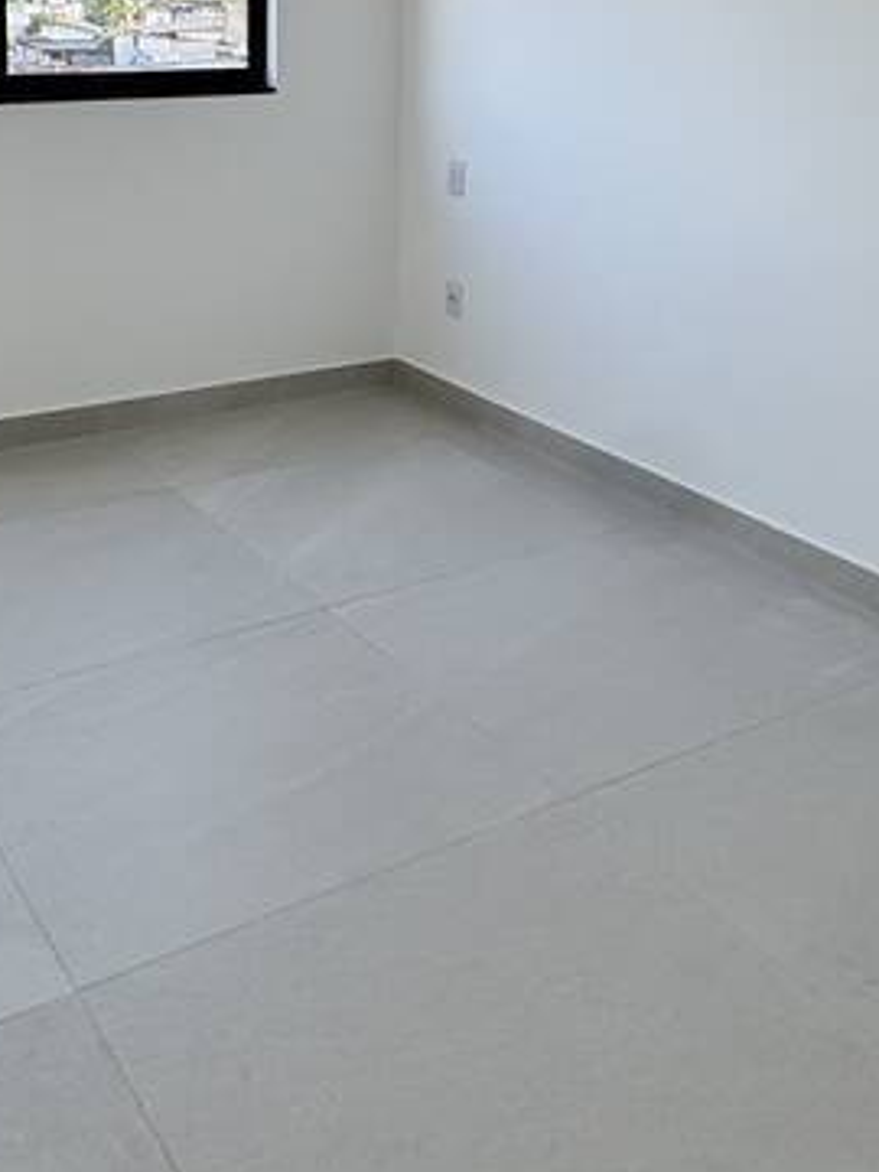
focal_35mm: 42
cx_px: 436
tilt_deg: -4.0
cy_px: 104
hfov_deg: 34.3
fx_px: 1422
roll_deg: -0.1
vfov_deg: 41.1
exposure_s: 1/129
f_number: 2.2
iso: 40
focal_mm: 2.22
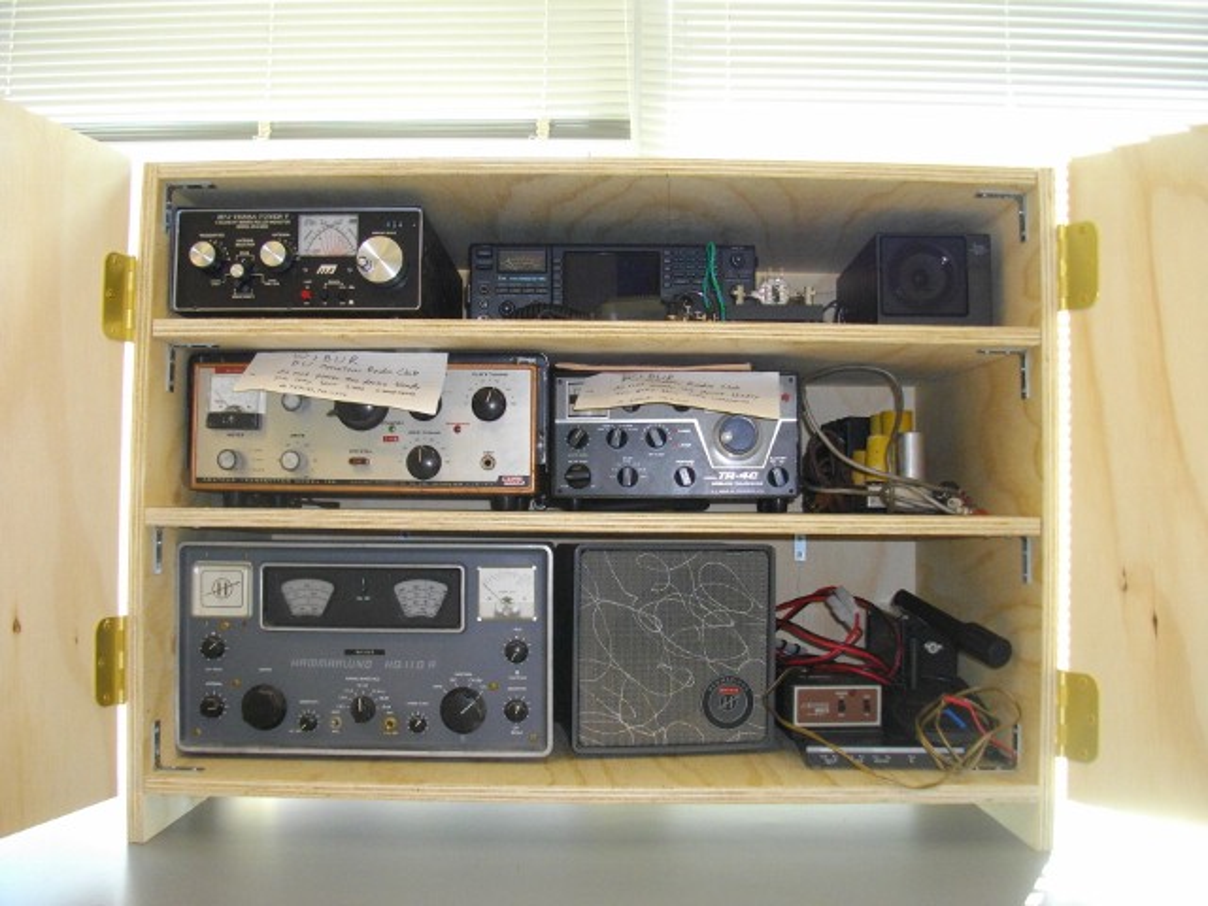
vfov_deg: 44.2
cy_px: 453
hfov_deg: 56.8
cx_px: 604
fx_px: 1117
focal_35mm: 32
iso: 200
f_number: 2.9
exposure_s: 1/100
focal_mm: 5.7
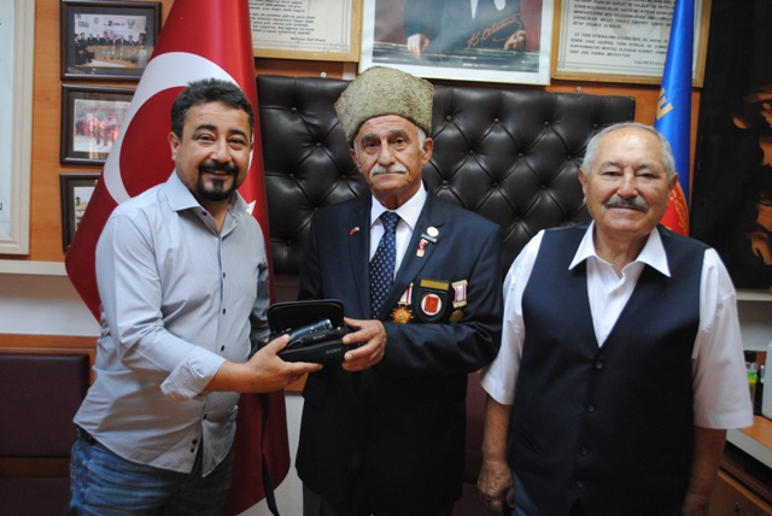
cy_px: 258
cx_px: 386
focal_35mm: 42
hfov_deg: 46.4
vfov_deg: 32.0
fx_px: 901
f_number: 4.5
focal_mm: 28
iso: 640
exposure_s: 1/30
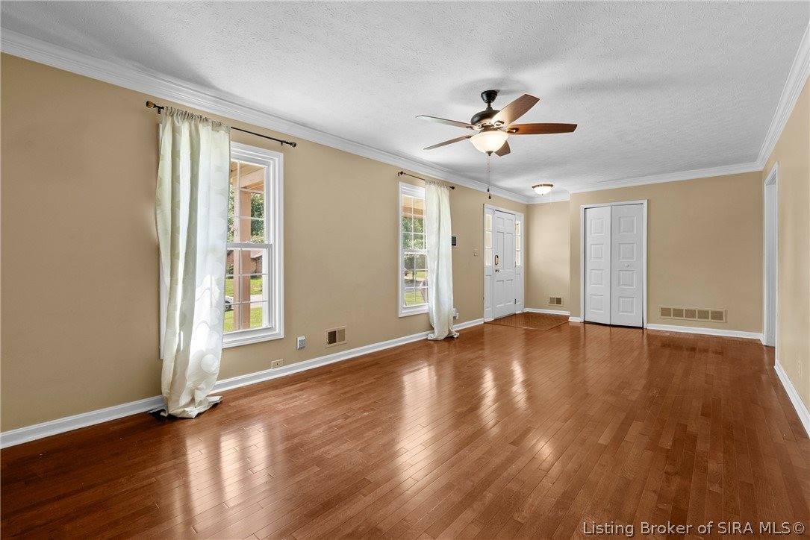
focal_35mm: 16
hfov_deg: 96.7
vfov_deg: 73.8
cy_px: 270
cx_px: 405
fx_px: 360
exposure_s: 1/3
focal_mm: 16
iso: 400
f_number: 11
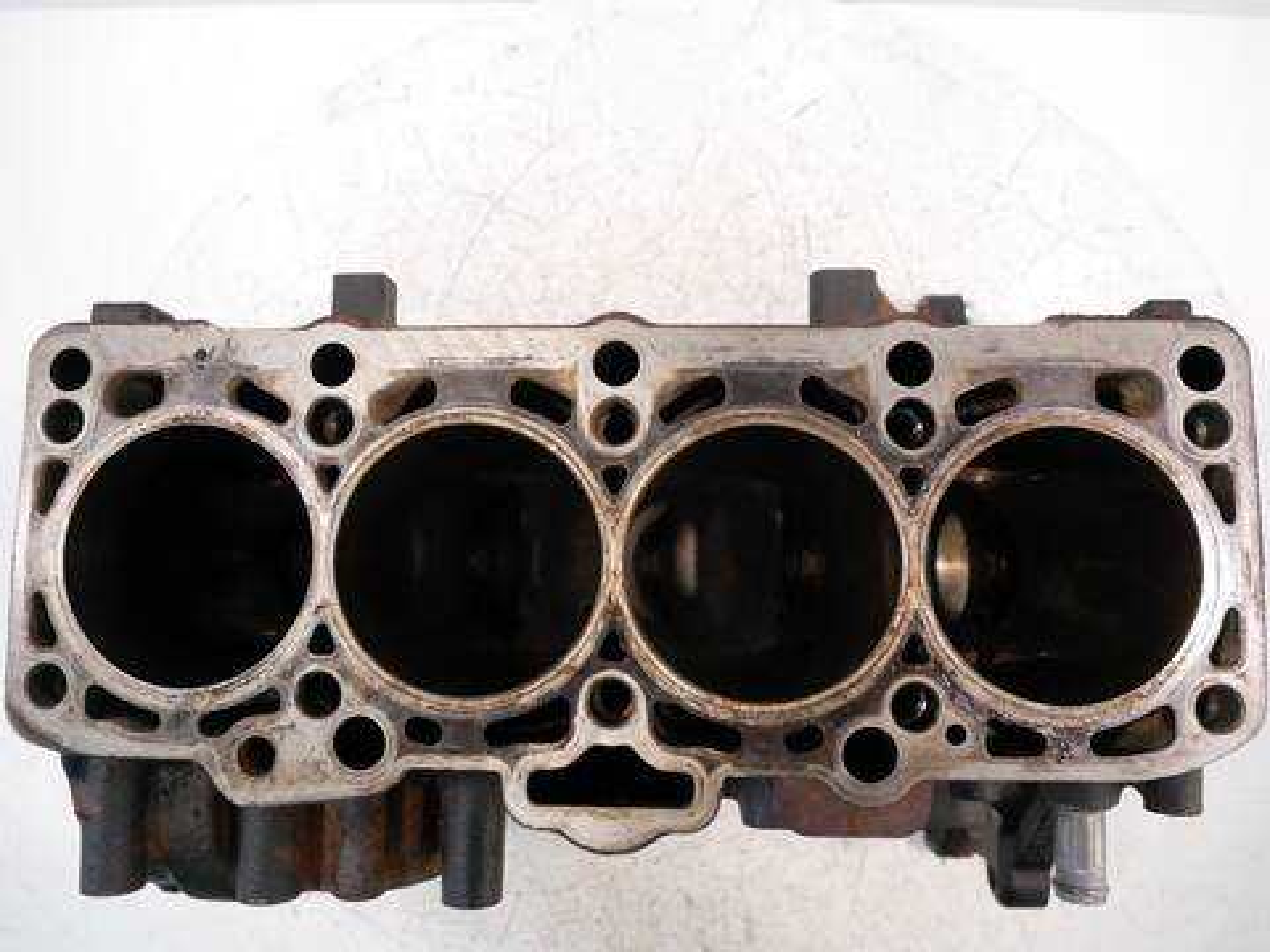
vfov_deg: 56.8
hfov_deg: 71.6
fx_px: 881
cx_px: 635
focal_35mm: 24
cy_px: 476
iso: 640
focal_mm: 12
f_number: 3.5
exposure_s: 1/60
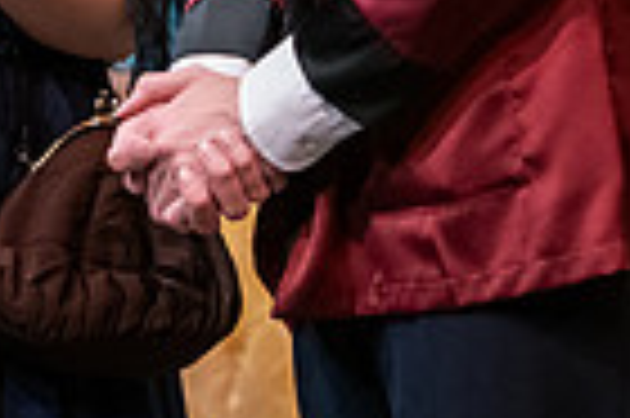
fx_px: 7604
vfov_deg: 3.1
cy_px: -407
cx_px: 50
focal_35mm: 435
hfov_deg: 4.7
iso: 3200
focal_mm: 105
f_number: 3.2
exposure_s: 1/200
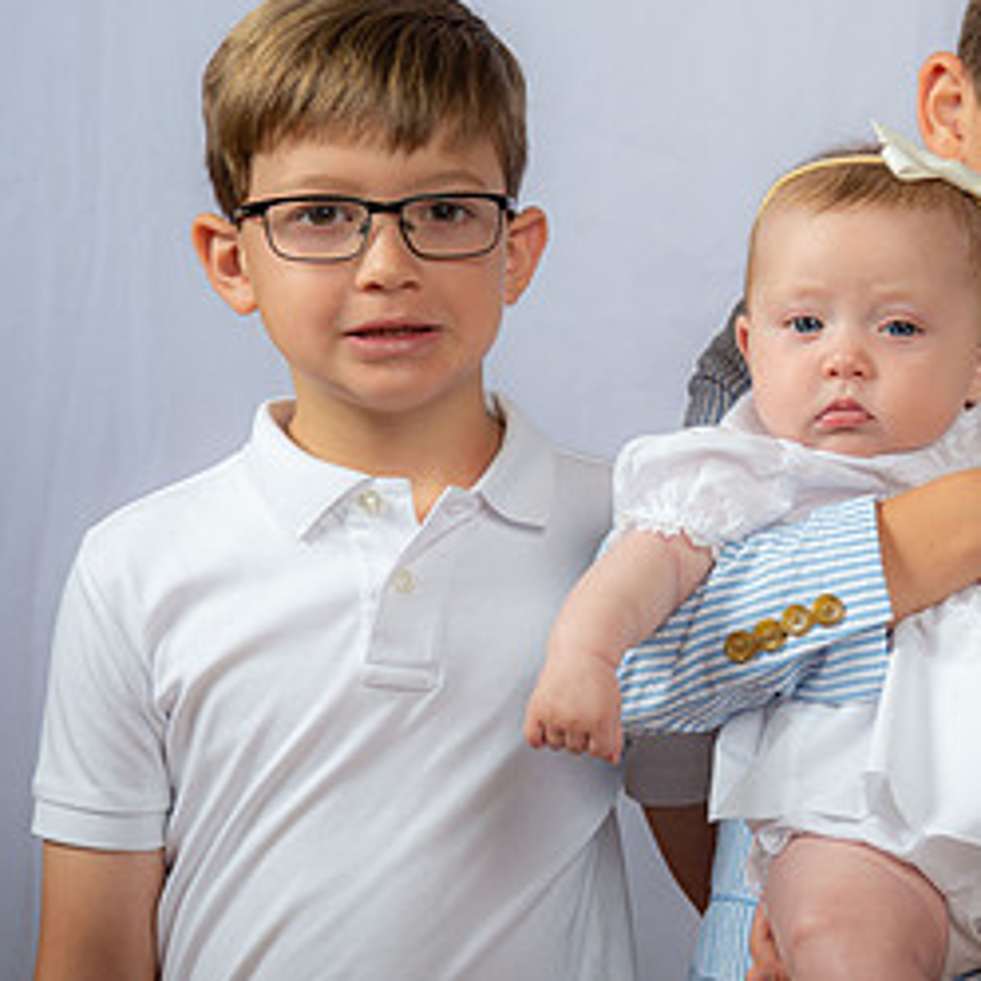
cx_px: 906
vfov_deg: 15.2
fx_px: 3687
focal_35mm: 115
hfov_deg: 15.0
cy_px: 534
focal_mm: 58
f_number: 6.3
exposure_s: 1/200
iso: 250
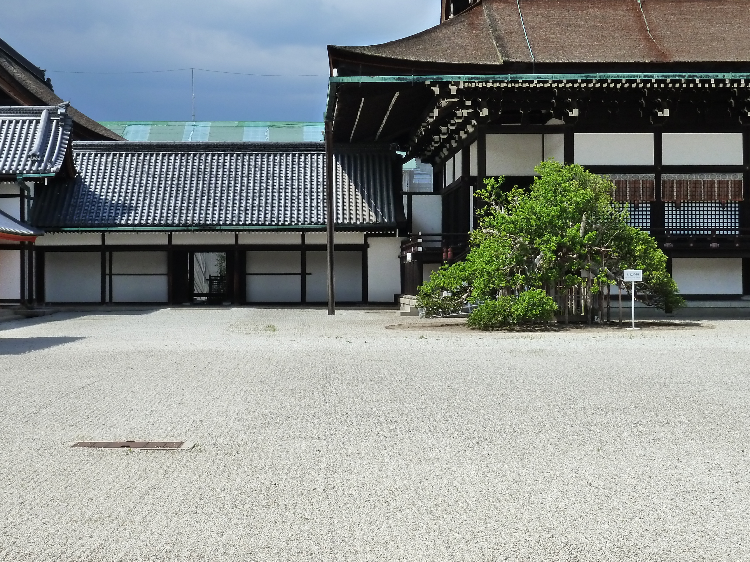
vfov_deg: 17.6
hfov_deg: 23.3
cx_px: 335
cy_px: 259
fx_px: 1820
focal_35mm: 84
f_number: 5
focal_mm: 11.9
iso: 200
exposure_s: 1/400
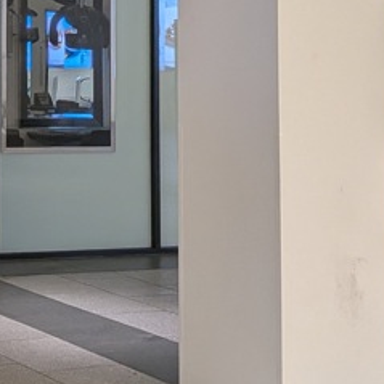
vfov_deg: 18.5
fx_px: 1142
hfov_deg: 17.0
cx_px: -219
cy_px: -14
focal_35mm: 91
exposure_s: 1/100
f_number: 1.7
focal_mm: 4.53
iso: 49
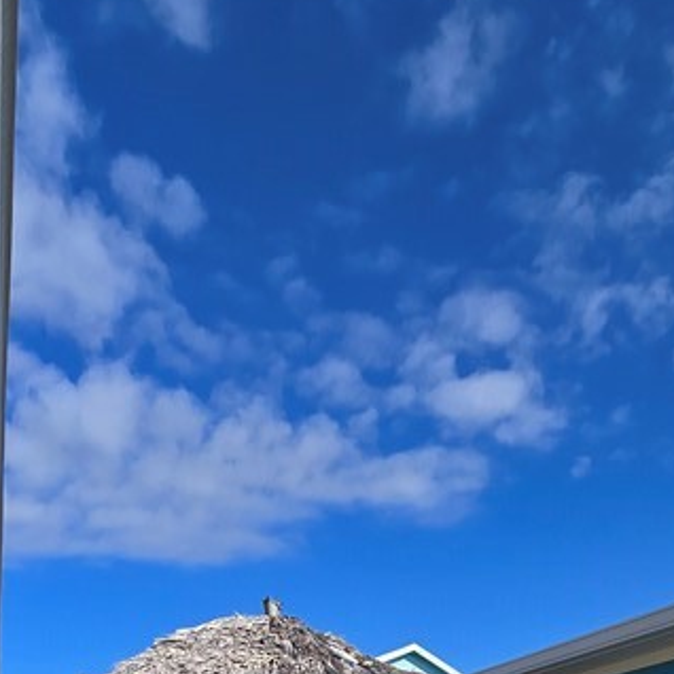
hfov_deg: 44.9
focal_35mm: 37
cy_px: 884
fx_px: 815
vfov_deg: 32.9
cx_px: 362
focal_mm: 2.2
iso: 50
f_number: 2.2
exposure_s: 1/3160
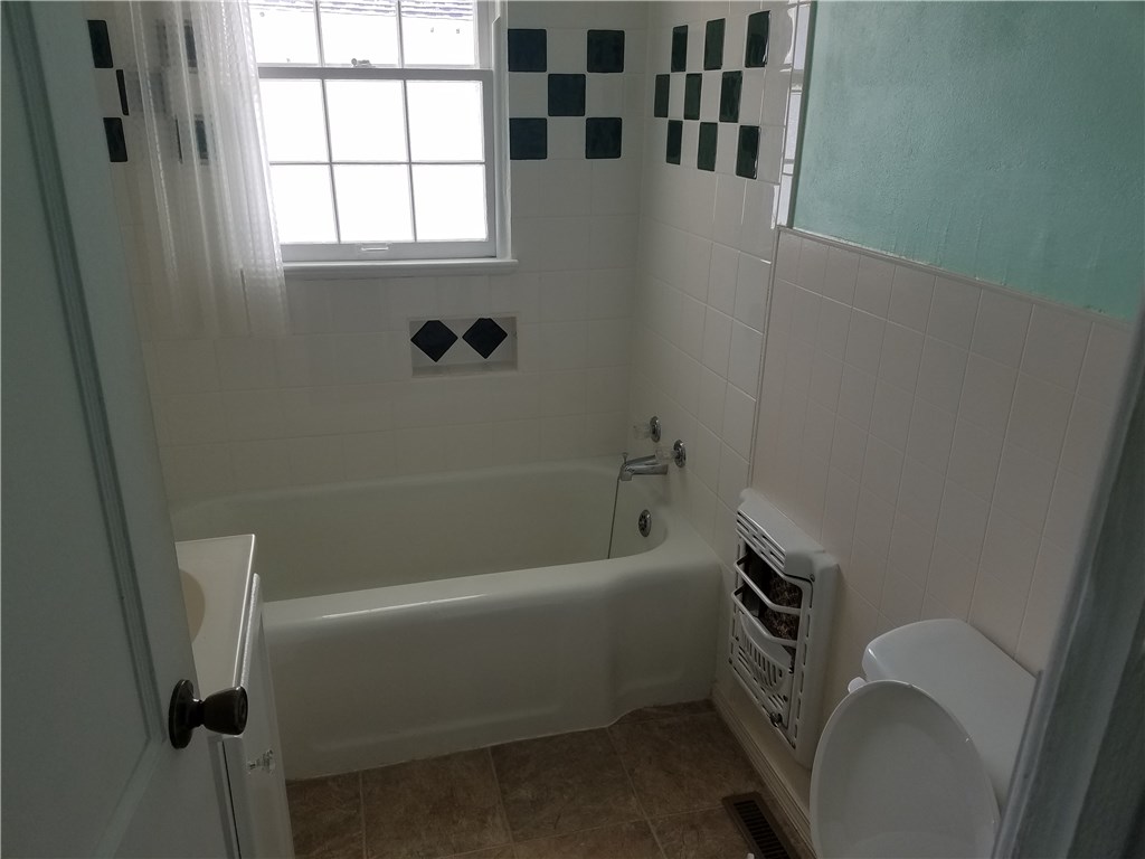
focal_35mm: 26
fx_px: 860
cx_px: 572
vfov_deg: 53.1
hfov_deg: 67.3
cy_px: 430
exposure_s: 1/138
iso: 50
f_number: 1.7
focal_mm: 4.2
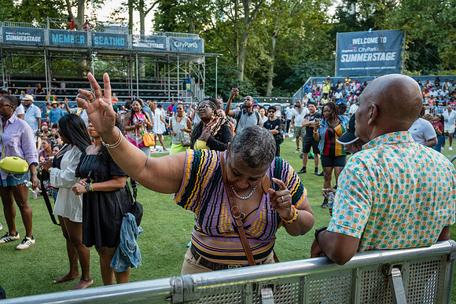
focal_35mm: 33
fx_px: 424
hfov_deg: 56.5
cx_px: 231
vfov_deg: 39.3
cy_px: 178
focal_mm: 27
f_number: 3.5
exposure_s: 1/250
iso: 1000
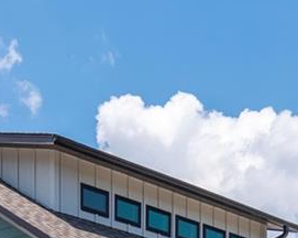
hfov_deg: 18.7
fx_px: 907
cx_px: 154
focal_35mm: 103
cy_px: 352
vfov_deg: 14.0
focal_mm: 29
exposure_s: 1/1250
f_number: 7.1
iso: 320
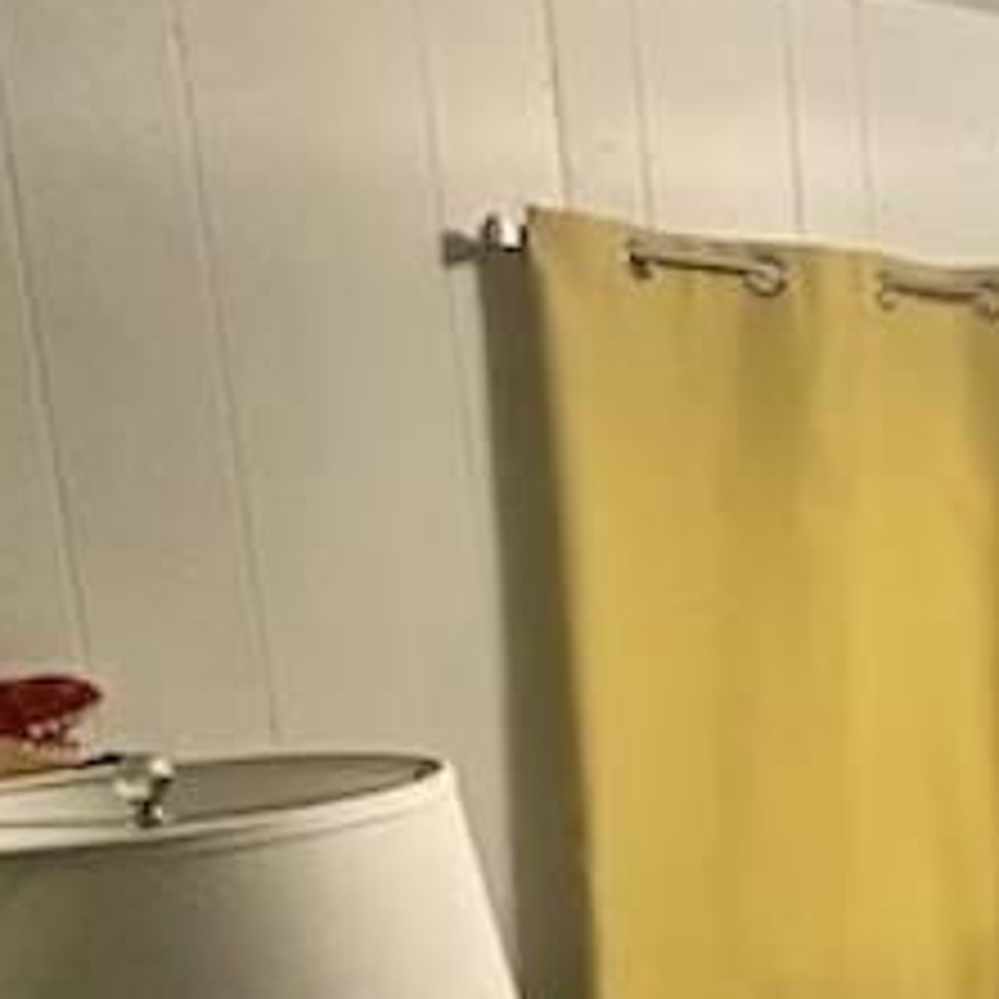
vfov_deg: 28.8
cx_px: 1602
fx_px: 1861
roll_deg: -0.2
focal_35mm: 57
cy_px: 909
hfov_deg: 22.8
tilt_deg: -9.6
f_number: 2.2
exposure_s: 1/60
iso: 320
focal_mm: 2.22
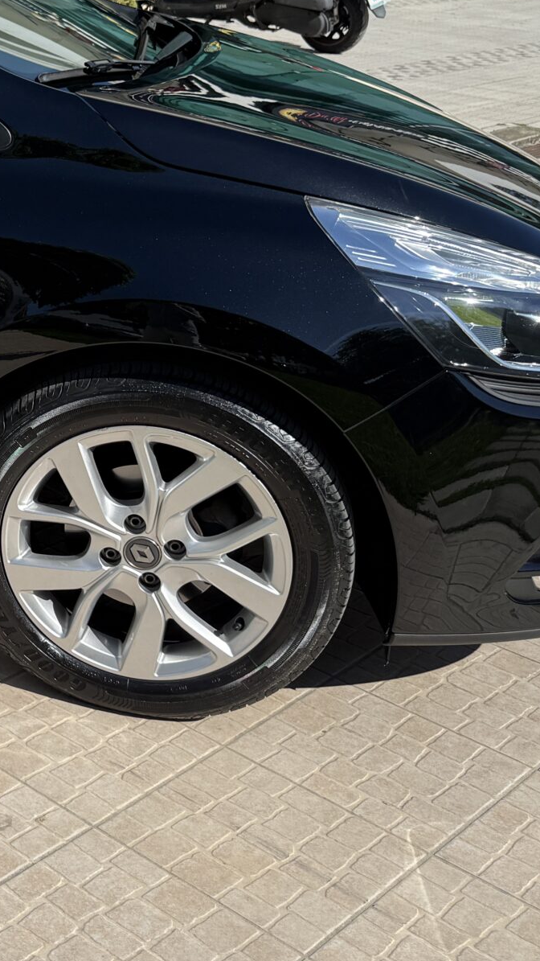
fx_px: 1426
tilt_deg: -17.9
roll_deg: -0.6
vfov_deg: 36.8
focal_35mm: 56
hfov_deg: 18.6
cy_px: 323
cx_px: -304
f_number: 1.78
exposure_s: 1/4975
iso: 80
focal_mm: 6.76
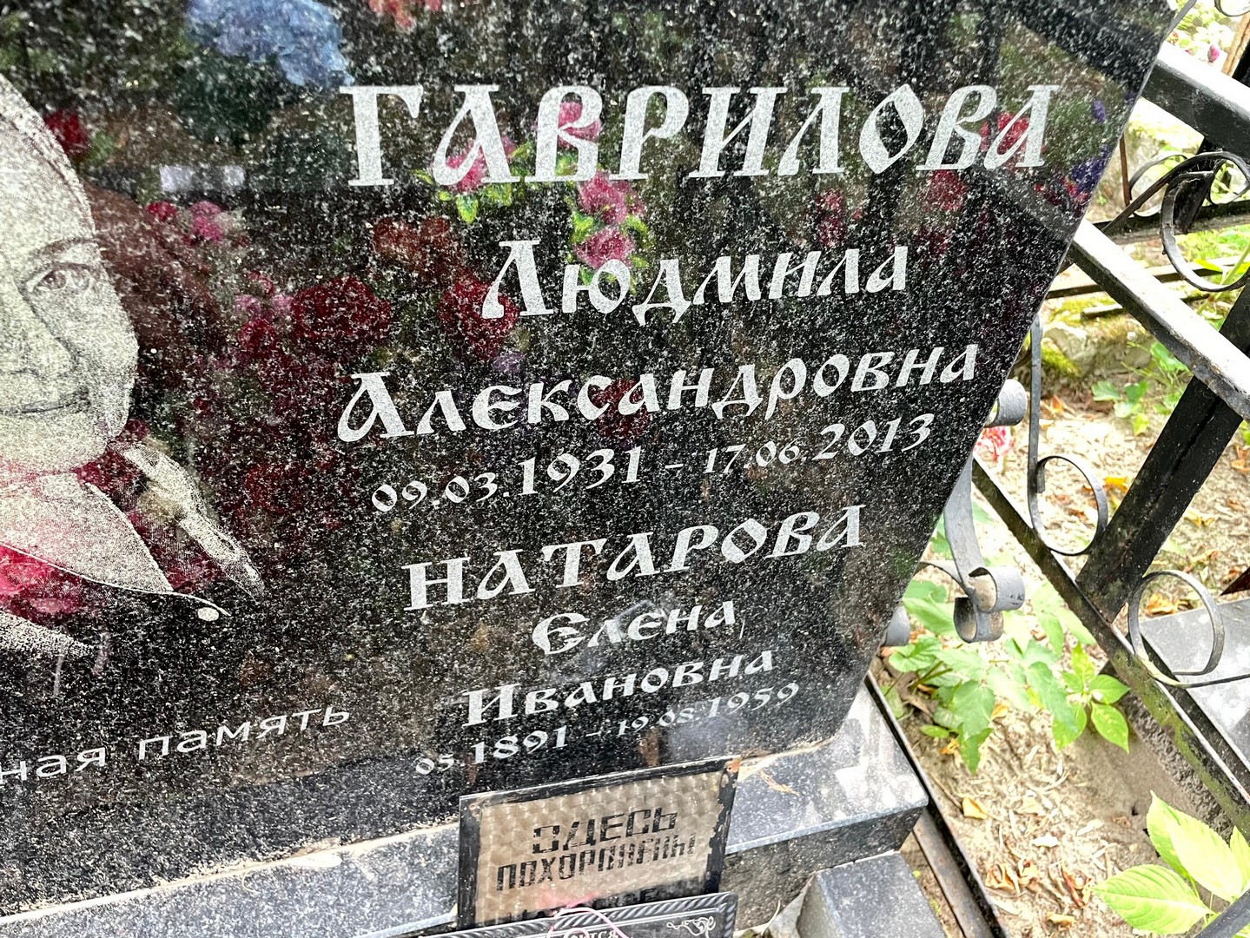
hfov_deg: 67.3
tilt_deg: -43.0
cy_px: 469
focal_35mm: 26
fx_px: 939
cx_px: 625
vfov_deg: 53.1
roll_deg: -5.0
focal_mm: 4.2
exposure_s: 1/72
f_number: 1.6
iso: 125
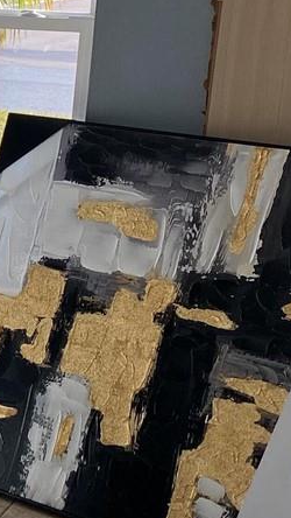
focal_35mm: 102
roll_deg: -0.4
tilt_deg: -11.2
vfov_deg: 20.9
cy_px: 209
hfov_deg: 9.9
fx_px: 1398
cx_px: -481
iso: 32
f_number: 1.8
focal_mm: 4.25
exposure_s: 1/397
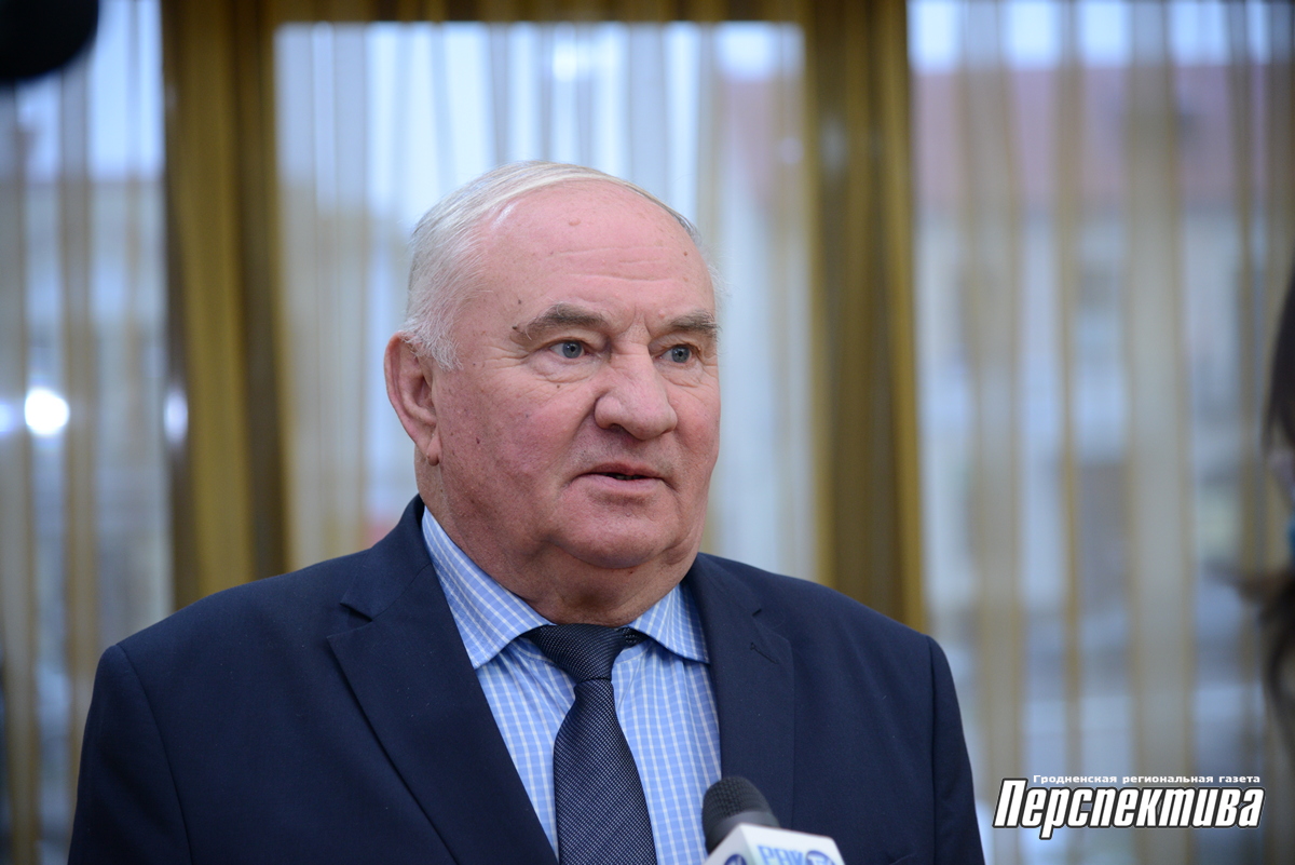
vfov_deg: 14.4
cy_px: 432
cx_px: 648
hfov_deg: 21.5
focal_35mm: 95
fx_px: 3418
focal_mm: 95
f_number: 4
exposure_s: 1/100
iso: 1000
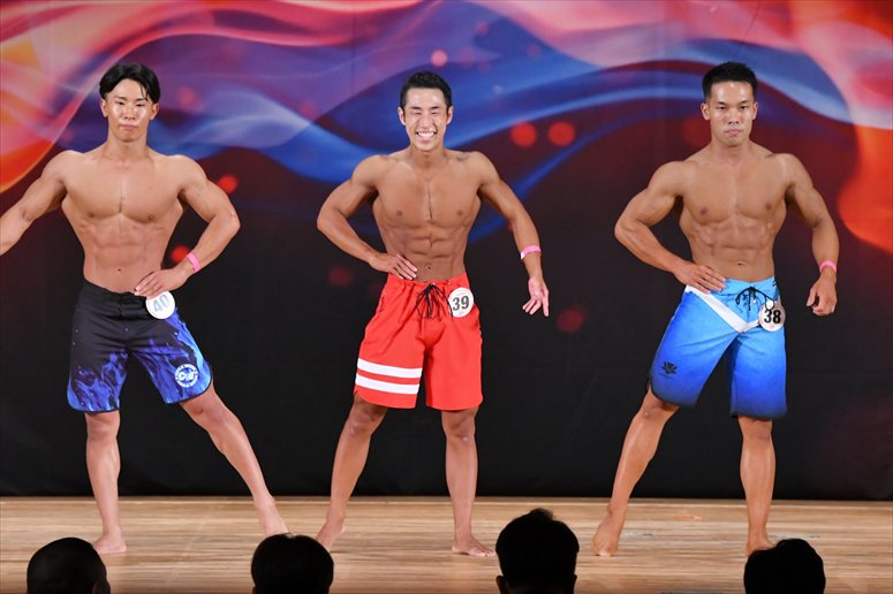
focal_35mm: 240
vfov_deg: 5.7
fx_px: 5951
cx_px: 446
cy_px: 297
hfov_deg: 8.6
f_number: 5.6
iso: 4000
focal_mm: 160
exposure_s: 1/400
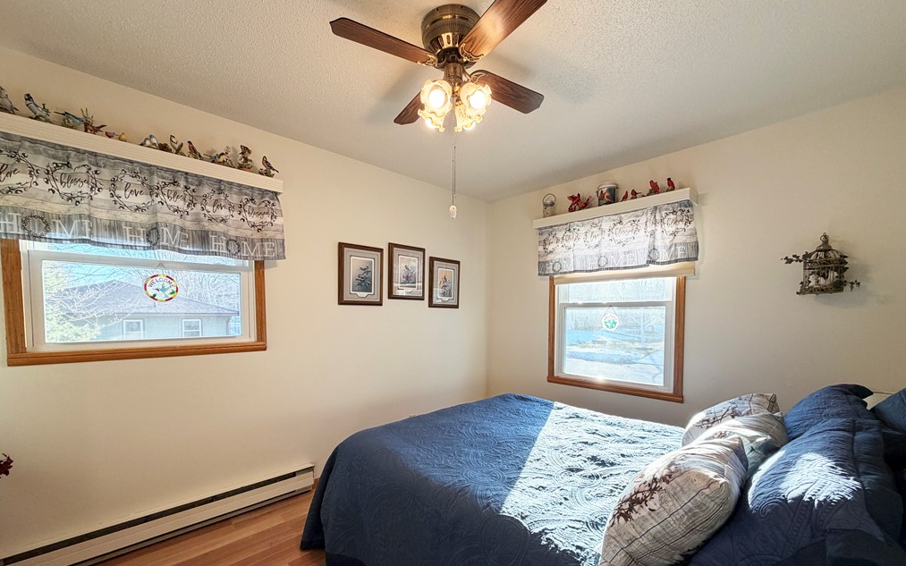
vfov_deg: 74.3
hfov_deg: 101.5
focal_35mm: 15
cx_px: 450
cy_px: 328
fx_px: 370
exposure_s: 1/121
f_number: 2.2
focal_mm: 2.22
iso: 125
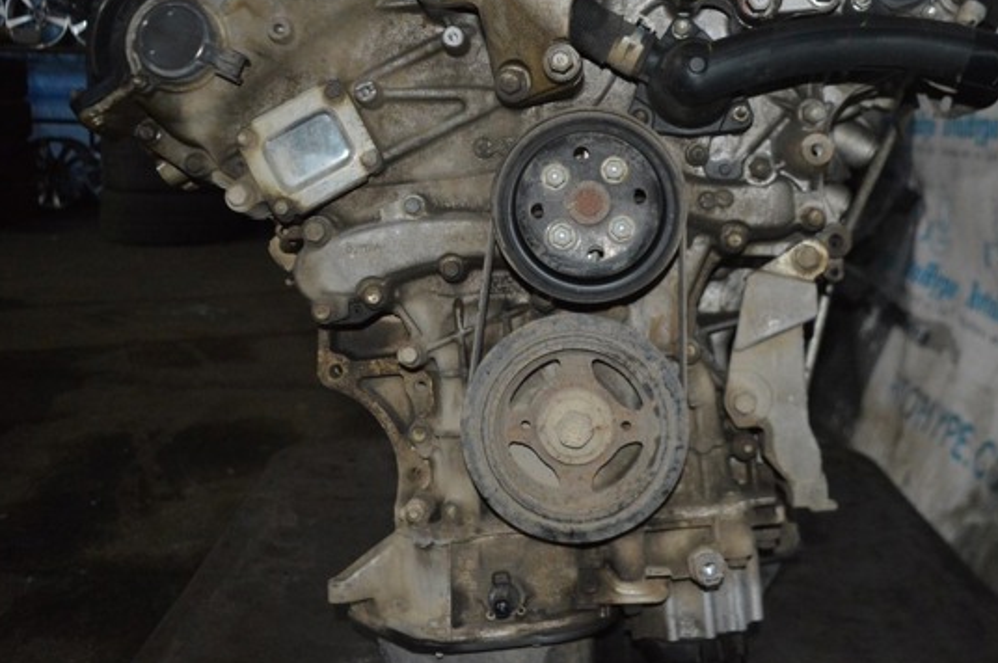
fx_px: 1041
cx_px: 577
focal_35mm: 38
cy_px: 278
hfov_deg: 51.0
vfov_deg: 35.2
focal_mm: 21
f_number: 3.8
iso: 3200
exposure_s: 1/60
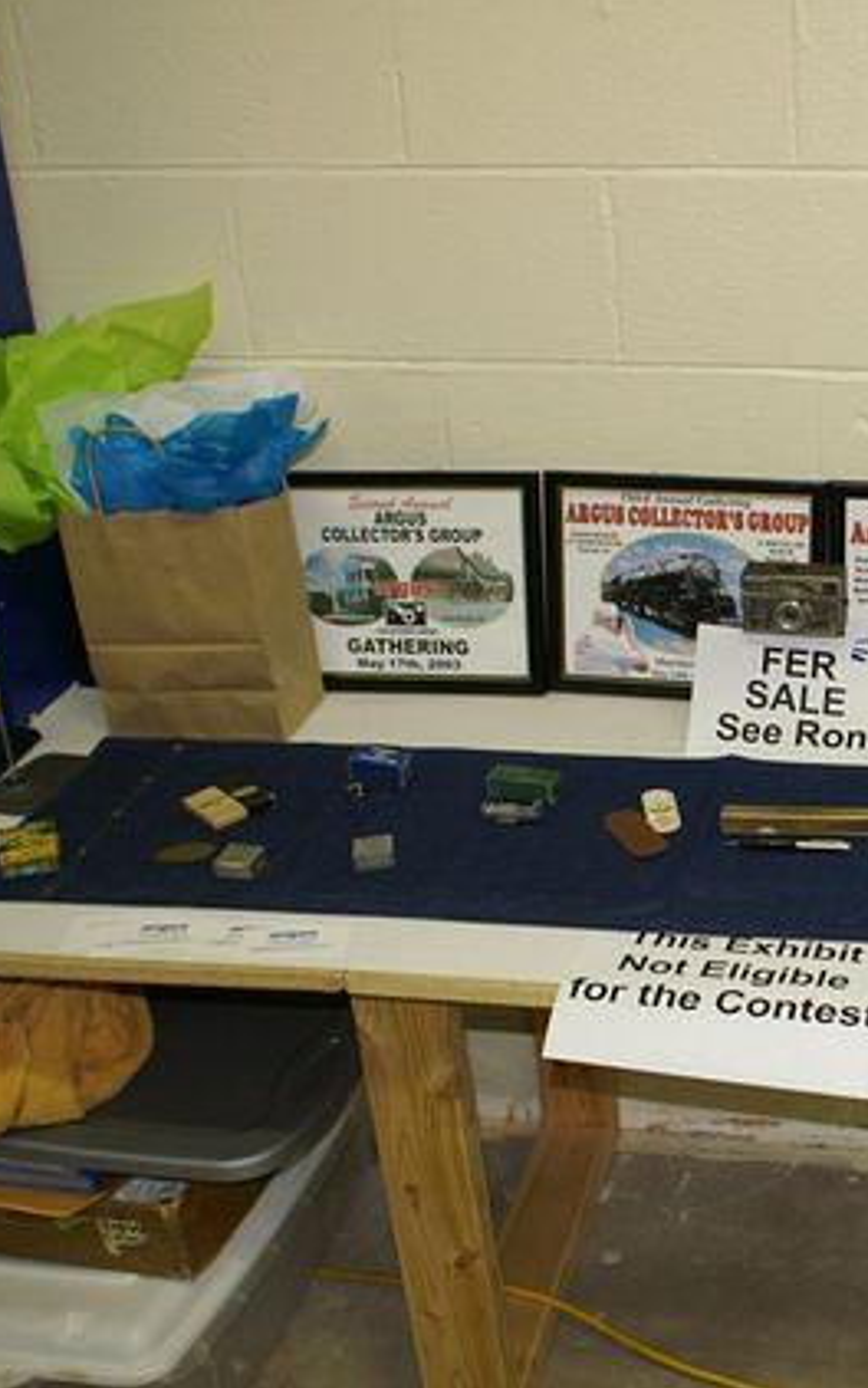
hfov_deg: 23.9
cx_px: 927
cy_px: 697
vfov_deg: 39.6
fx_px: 1929
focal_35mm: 51
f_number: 4
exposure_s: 1/80
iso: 400
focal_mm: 22
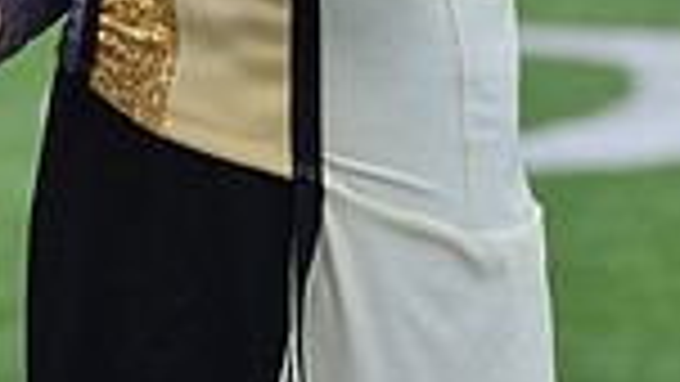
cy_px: -454
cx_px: 200
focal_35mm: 436
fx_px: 7863
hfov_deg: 5.0
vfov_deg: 2.8
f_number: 5.6
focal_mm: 140
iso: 400
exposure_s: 1/640
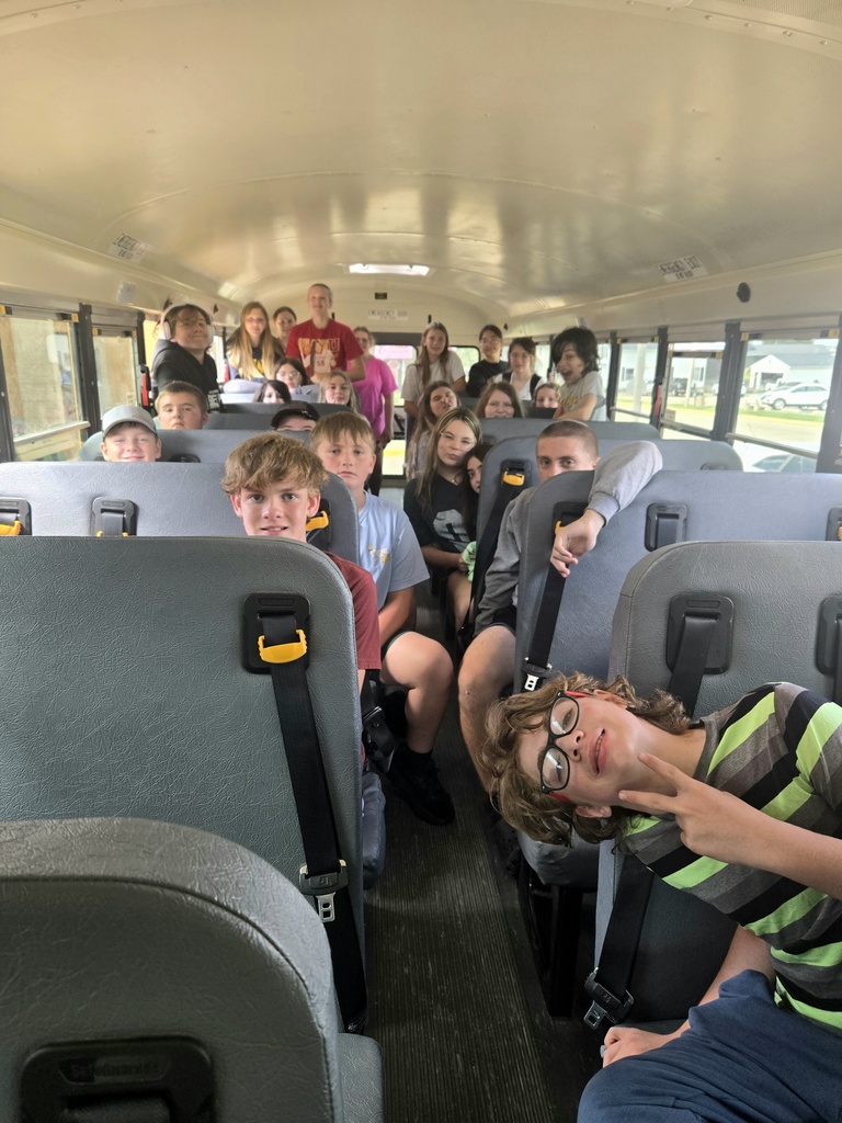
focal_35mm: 23
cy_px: 562
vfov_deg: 73.9
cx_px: 421
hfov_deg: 58.9
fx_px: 746
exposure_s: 1/182
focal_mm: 5.4
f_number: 1.8
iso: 125
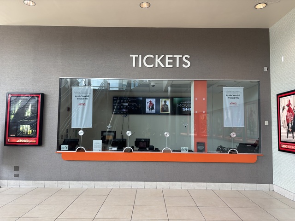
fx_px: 222
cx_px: 148
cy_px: 110
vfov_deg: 53.1
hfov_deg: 67.3
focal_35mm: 26
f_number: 1.6
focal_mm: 5.96
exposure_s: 1/125
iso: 32
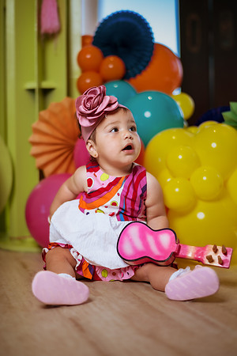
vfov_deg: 34.5
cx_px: 118
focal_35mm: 58
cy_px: 178
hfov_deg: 23.4
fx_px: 573
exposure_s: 1/1250
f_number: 1.6
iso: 160
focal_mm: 58
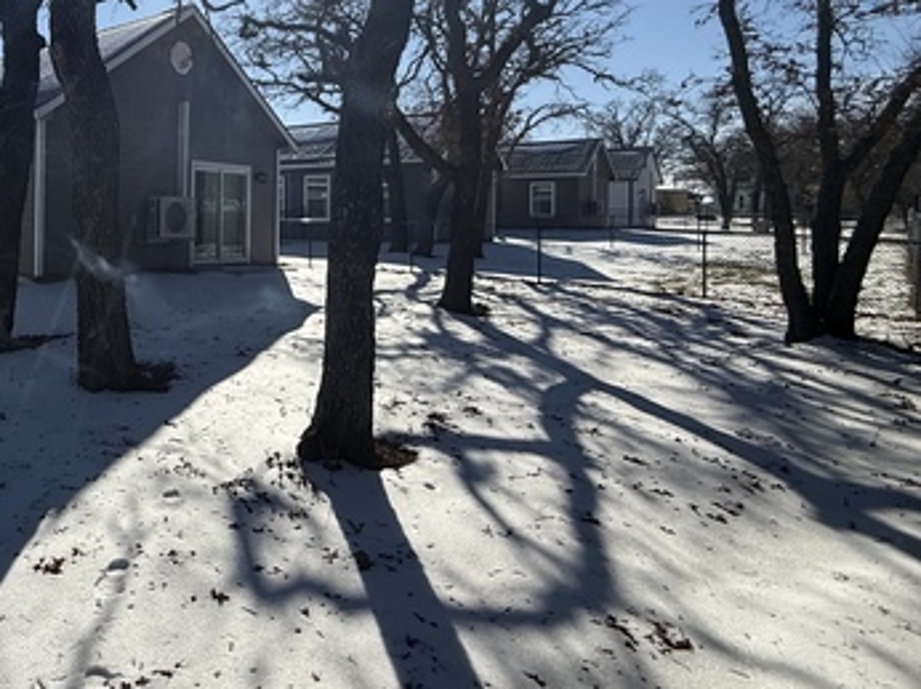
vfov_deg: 50.1
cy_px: 213
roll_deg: -1.3
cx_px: 121
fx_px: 718
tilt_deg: +1.1
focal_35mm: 27
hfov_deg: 57.7
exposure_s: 1/5618
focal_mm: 2.22
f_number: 2.2
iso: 64
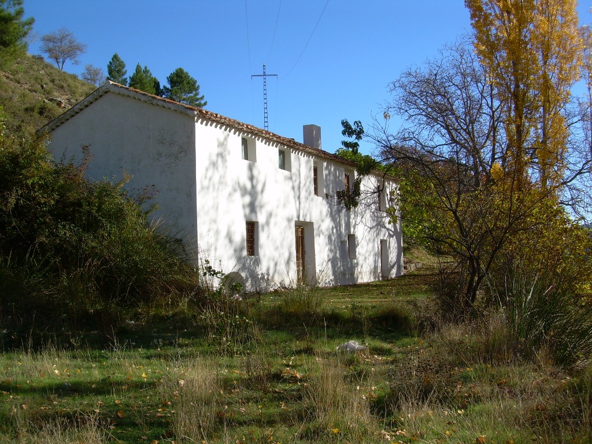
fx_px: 650
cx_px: 296
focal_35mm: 38
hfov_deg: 49.0
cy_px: 222
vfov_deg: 37.7
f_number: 4.6
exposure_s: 1/386
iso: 50
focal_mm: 6.3
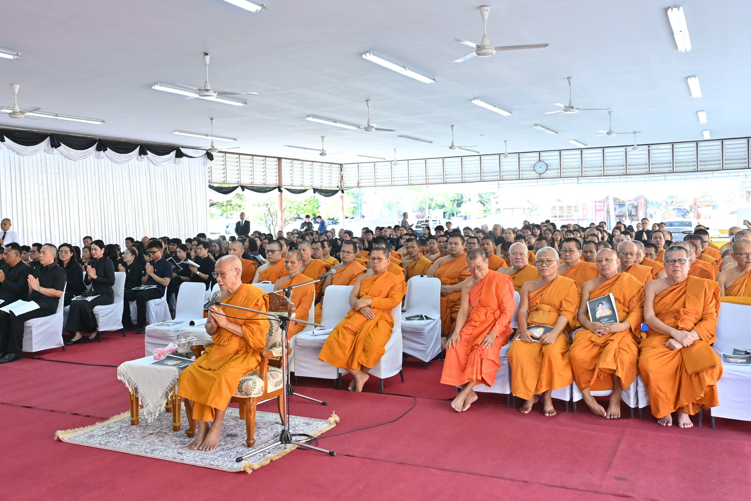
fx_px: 709
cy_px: 233
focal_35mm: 34
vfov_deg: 38.9
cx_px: 362
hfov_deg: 55.8
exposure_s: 1/250
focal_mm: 24
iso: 1000
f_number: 4
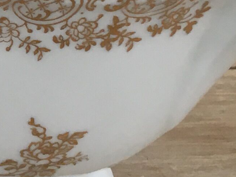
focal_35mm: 180
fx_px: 1227
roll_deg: -1.7
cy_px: -32
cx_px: -172
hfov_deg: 10.4
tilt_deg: -19.6
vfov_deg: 8.2
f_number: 2.2
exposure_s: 1/33
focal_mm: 4.15
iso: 25
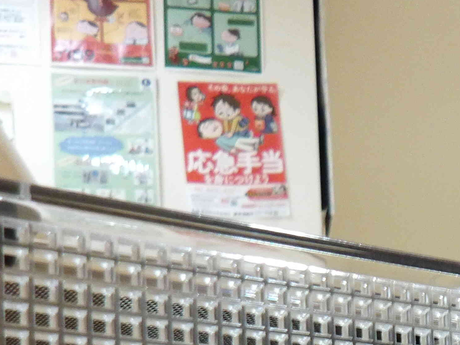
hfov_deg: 21.2
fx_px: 1116
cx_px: 588
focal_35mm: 84
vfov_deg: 16.0
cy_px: 528
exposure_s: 1/14
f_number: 3
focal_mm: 4.9
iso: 400
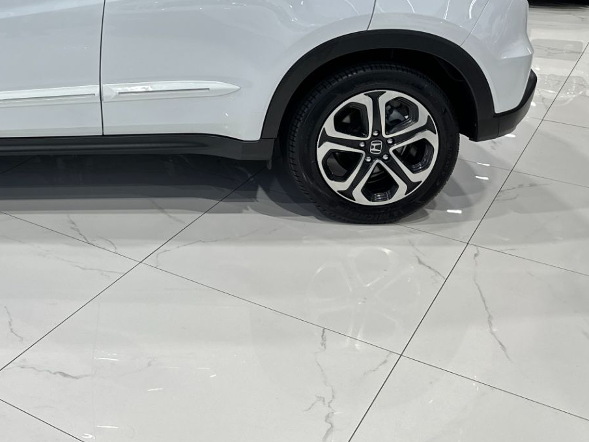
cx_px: 44
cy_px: 7
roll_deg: -1.1
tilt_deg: -12.7
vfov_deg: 27.1
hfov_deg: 35.0
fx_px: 868
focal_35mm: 51
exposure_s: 1/120
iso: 100
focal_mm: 6.86
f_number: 1.78
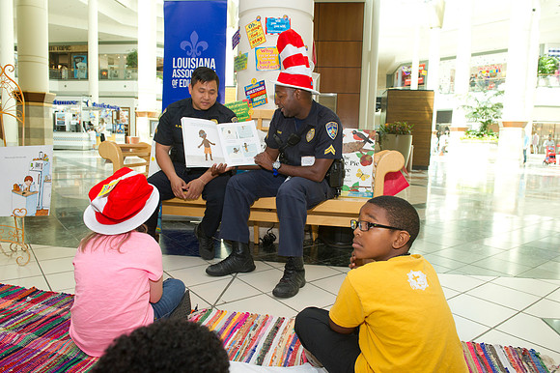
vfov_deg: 49.5
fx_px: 404
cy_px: 186
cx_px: 280
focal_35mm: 26
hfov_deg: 69.4
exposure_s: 1/250
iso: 1250
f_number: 6.3
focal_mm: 26
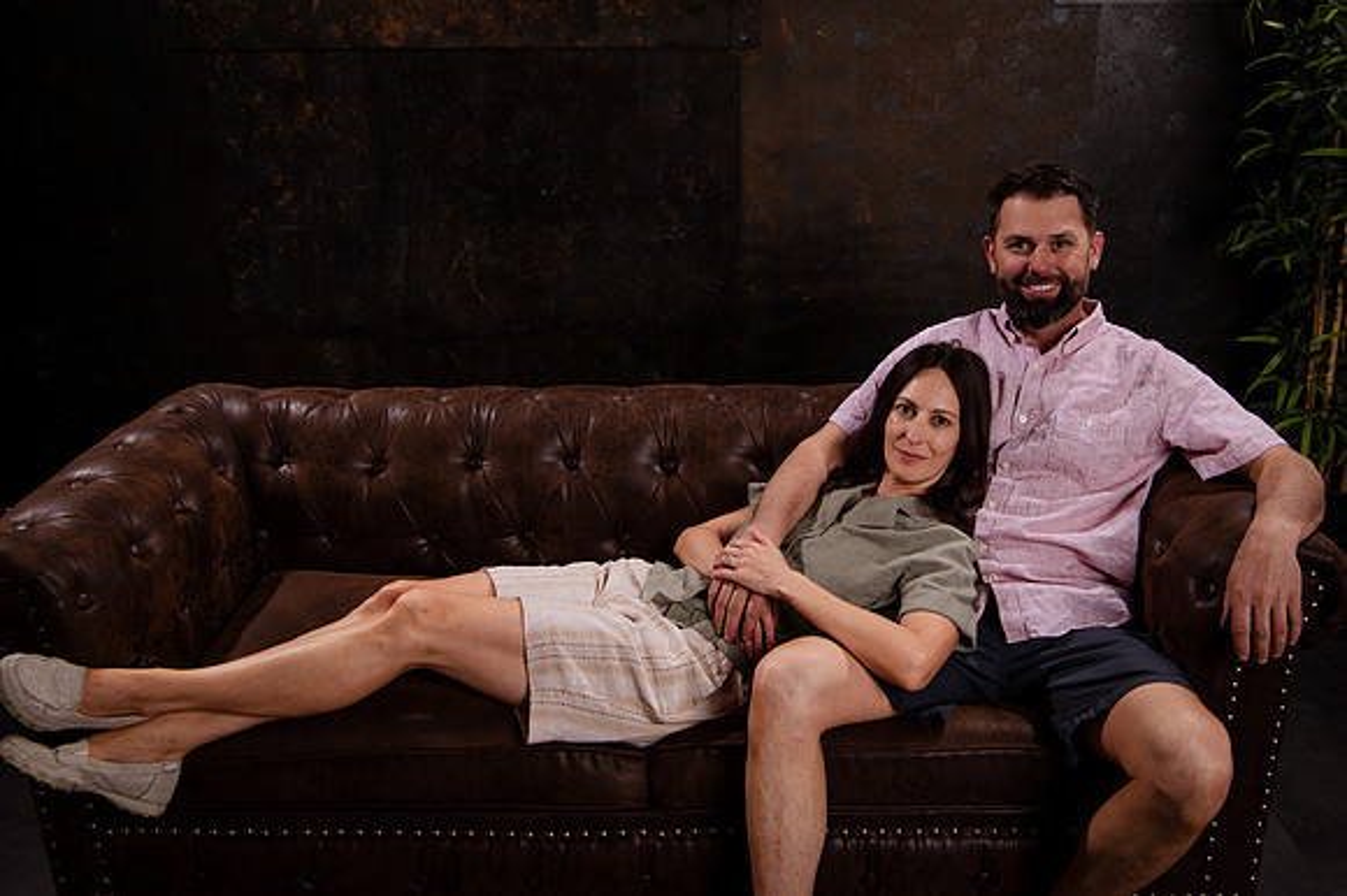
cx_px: 726
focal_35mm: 34
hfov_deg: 55.1
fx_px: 1290
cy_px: 413
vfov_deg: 38.3
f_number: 8
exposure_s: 1/160
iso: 1000
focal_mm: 32
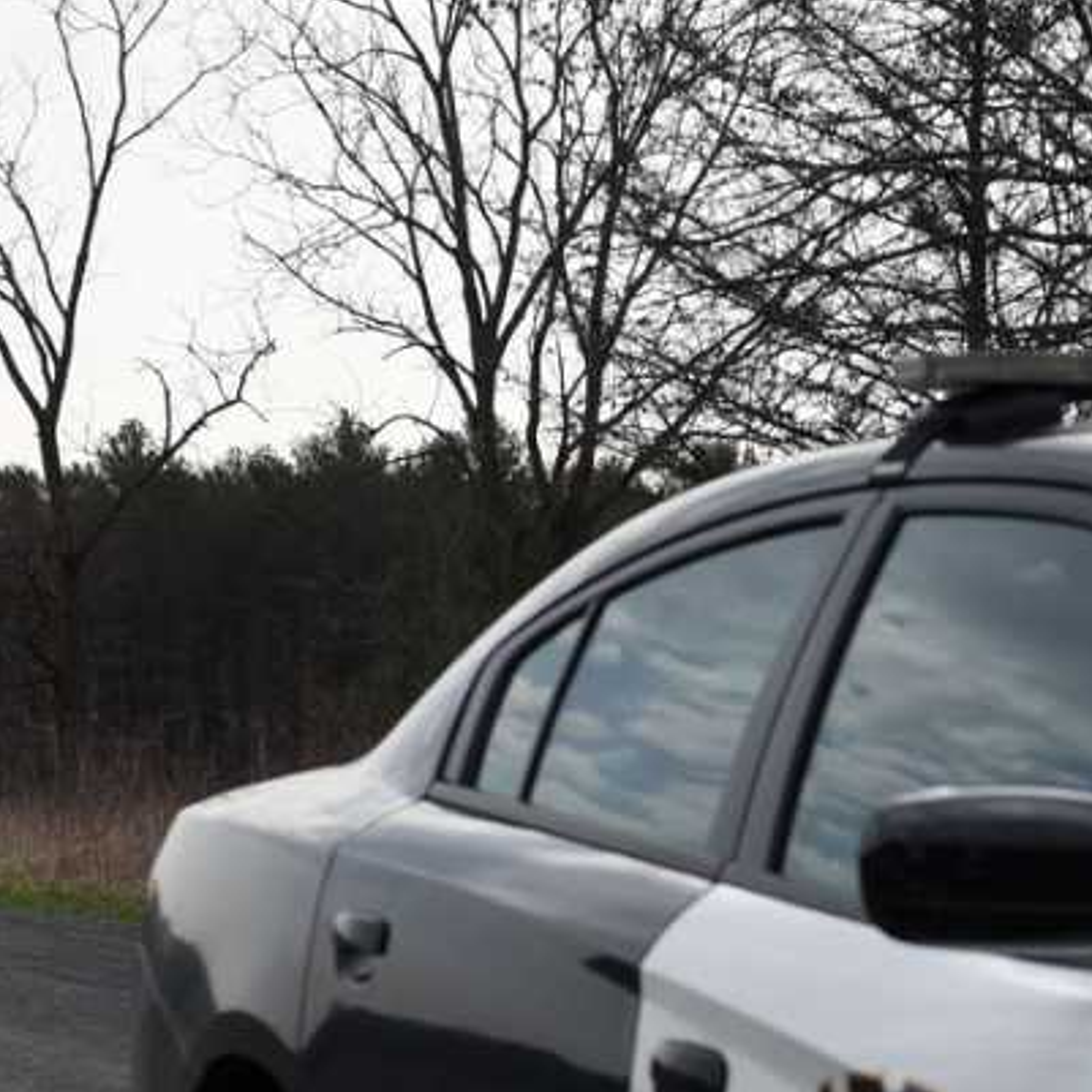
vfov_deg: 11.5
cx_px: 643
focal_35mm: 152
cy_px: 737
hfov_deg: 11.5
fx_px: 5425
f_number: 3.5
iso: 320
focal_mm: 35
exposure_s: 1/4000
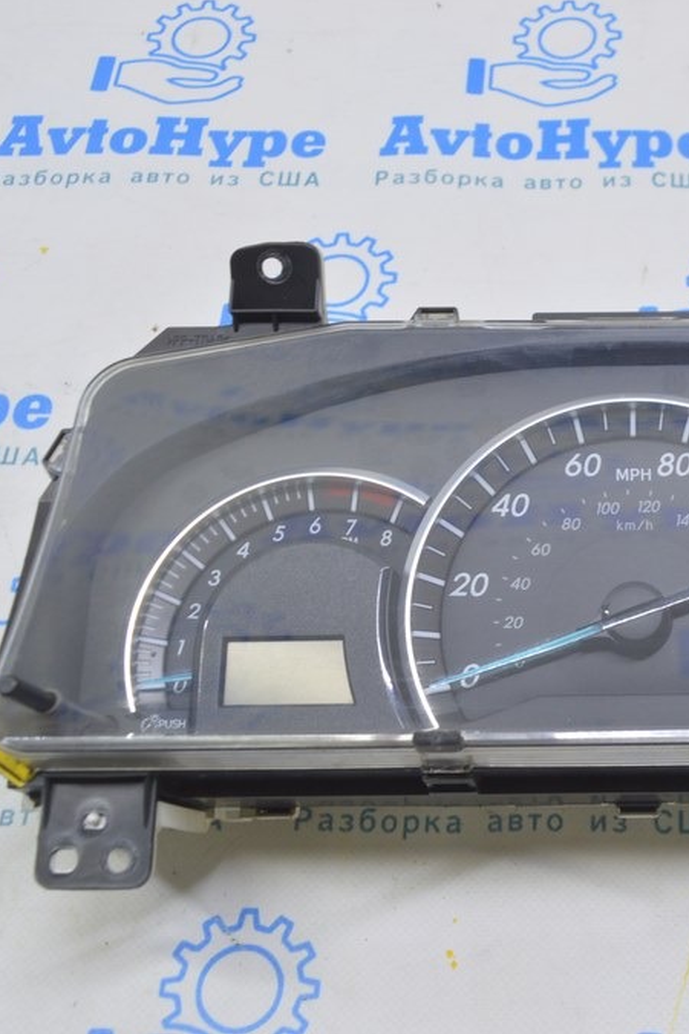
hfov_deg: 26.2
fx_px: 1435
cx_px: 600
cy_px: 514
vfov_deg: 39.6
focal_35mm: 50
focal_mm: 22
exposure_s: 1/20
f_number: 5.6
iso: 400
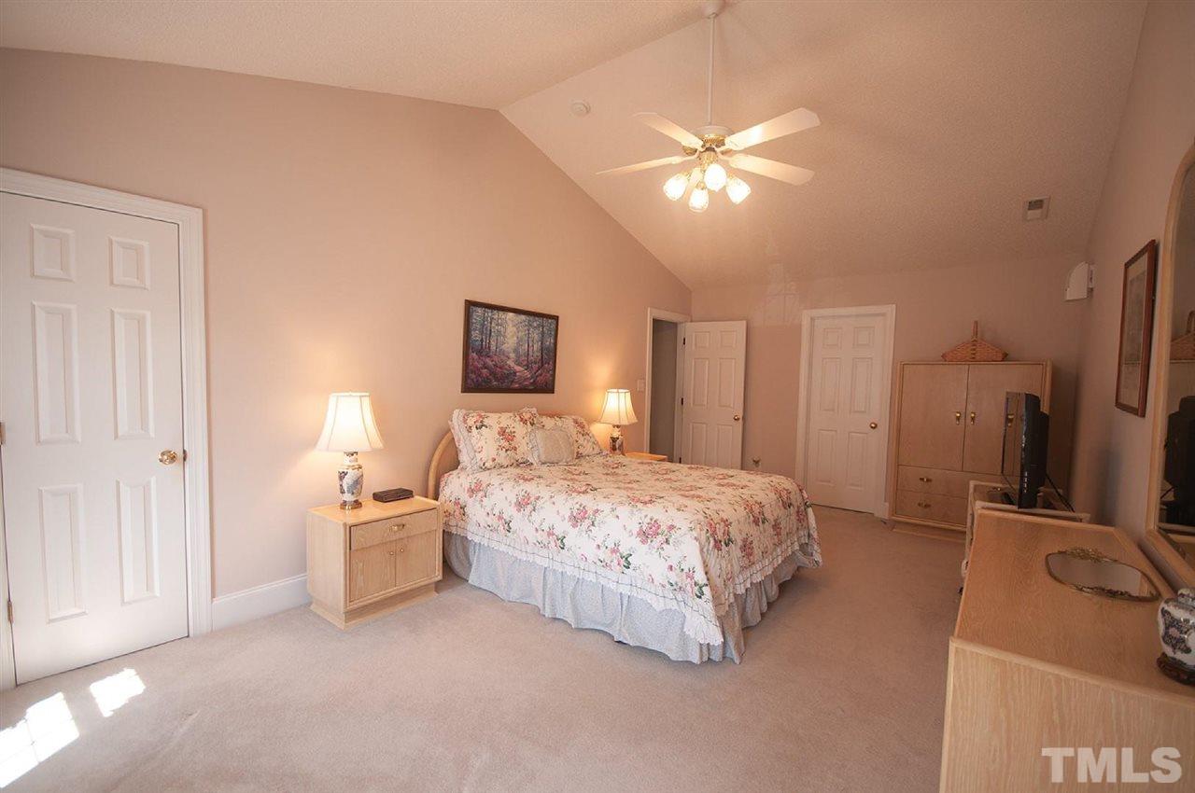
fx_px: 497
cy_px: 396
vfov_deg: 77.2
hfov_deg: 100.5
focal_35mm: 15
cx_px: 598
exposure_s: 1/40
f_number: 4.5
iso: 200
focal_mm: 10
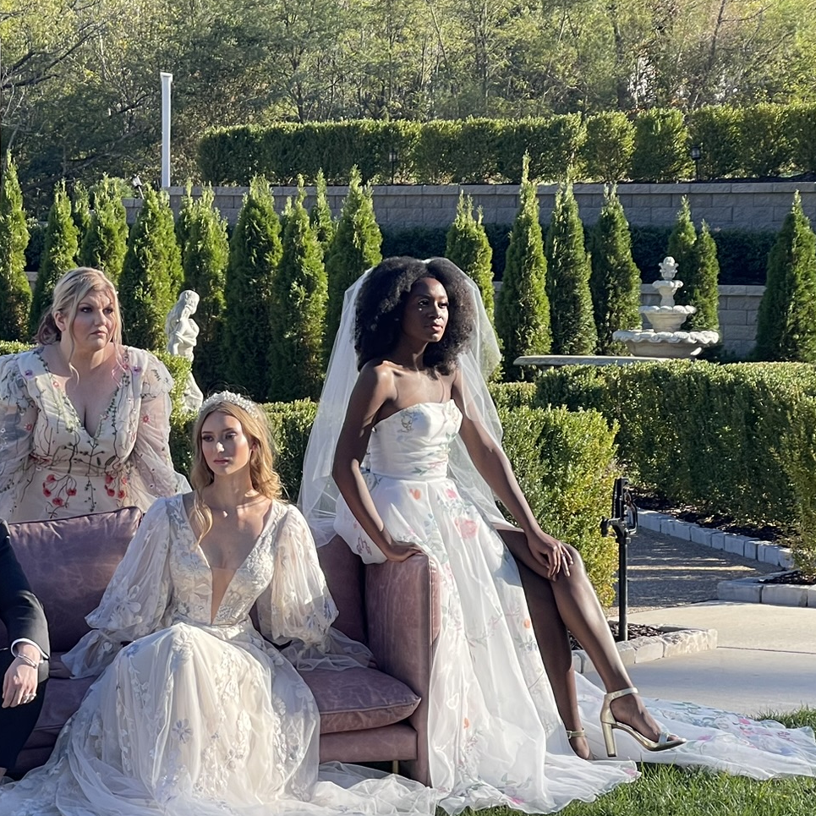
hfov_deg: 14.4
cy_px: 529
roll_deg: -1.1
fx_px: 3200
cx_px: 110
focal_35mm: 120
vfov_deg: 14.5
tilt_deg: -6.2
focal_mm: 7.5
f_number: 2.2
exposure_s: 1/317
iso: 20
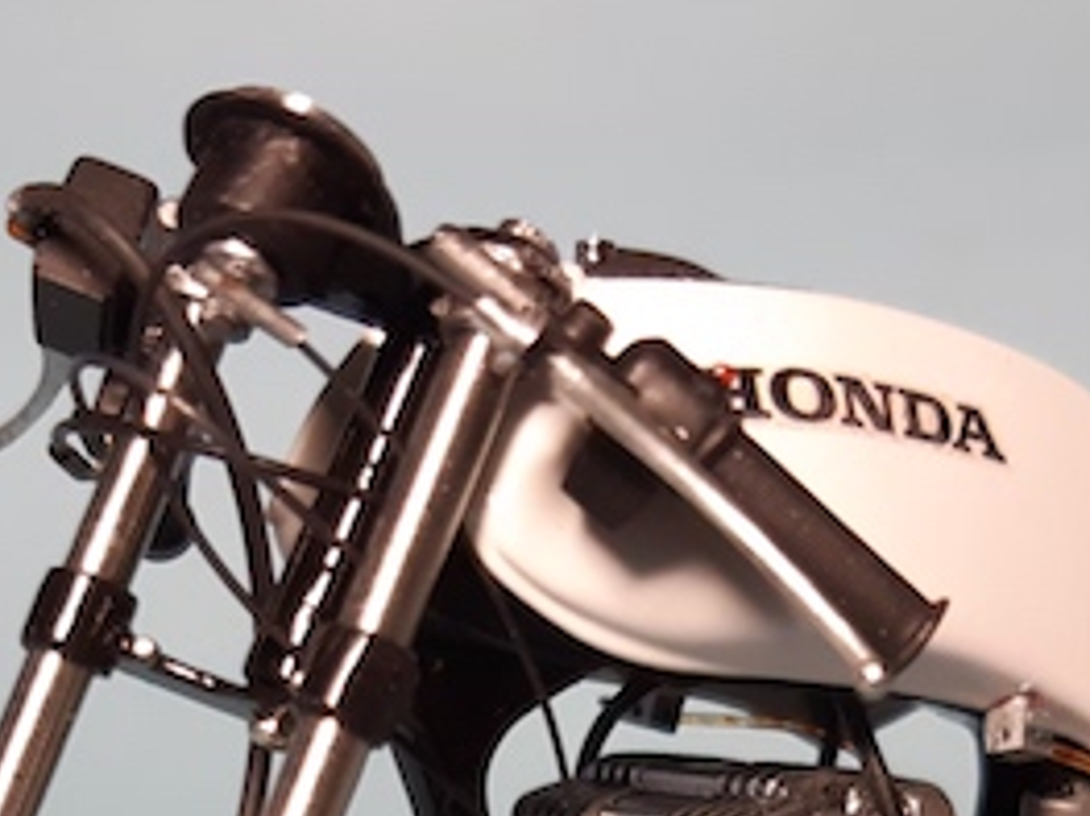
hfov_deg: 24.7
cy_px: 1214
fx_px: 2486
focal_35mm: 79
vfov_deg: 16.9
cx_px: 456
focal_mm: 3.92
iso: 80
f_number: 1.7
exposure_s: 1/50
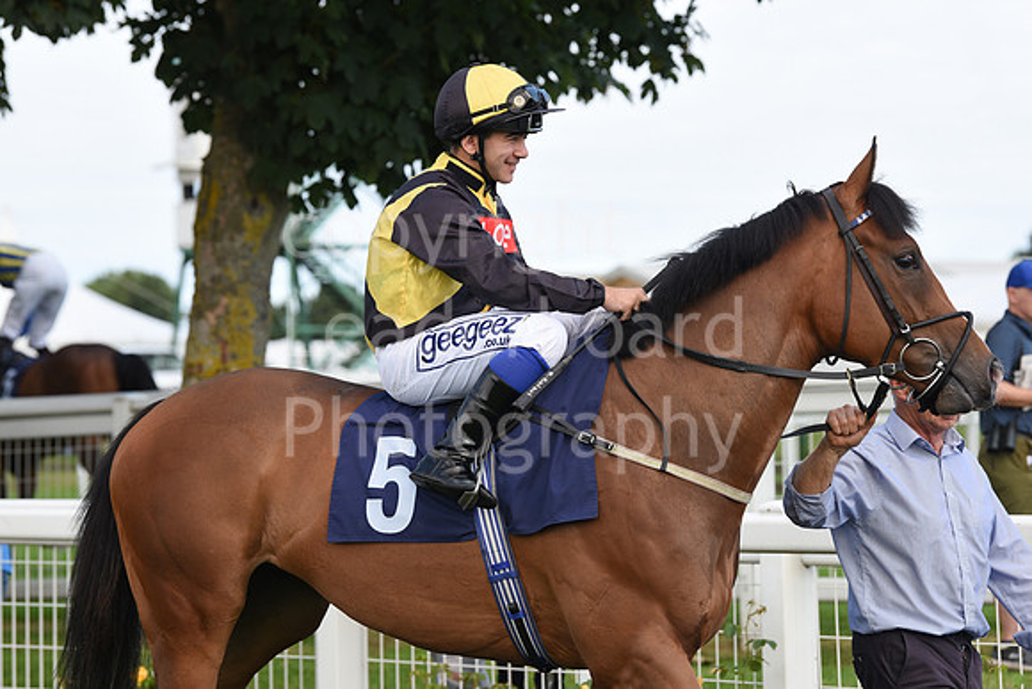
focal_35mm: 155
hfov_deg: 13.2
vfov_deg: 8.9
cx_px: 516
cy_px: 344
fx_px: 4444
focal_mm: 155
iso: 500
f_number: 5.6
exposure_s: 1/1250
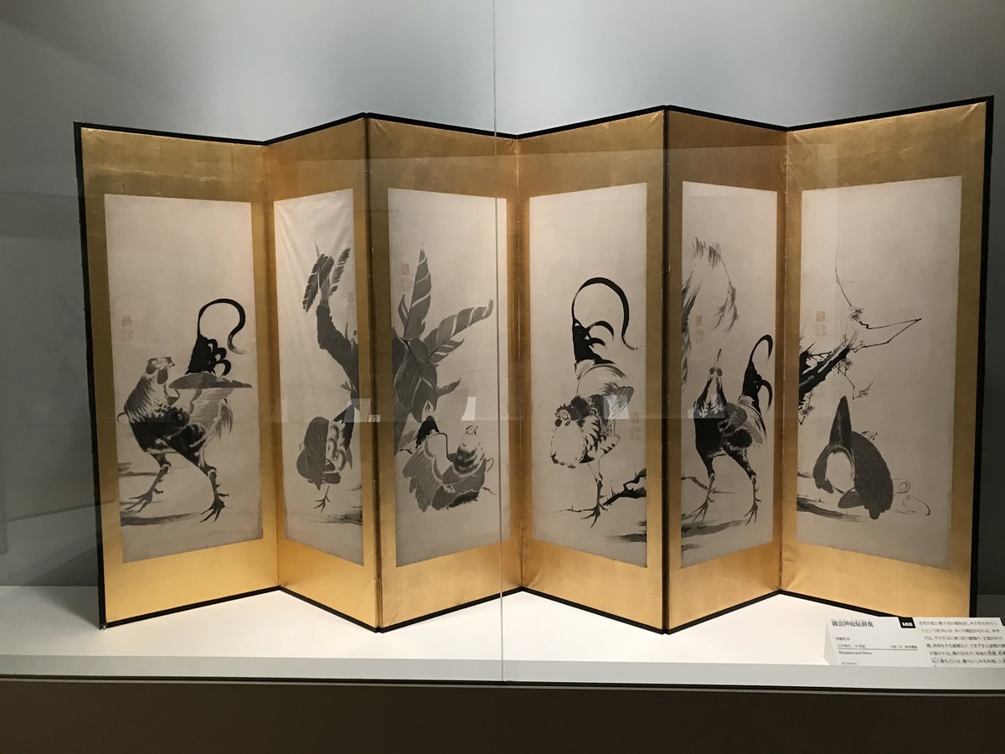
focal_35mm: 28
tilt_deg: -3.9
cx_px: 502
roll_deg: +0.6
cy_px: 377
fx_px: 813
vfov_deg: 49.7
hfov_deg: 63.4
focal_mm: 3.99
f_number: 1.8
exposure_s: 1/17
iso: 80
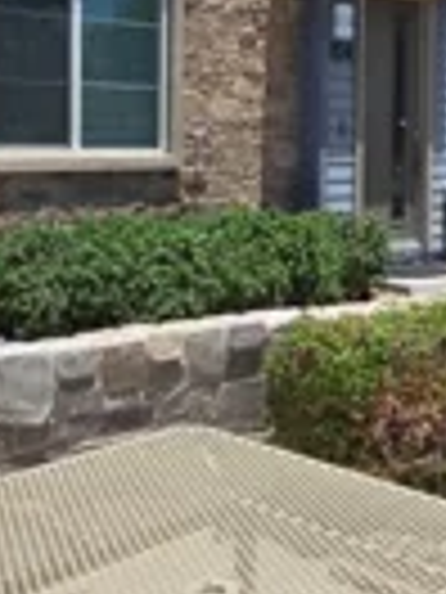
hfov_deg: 24.8
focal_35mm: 55
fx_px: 945
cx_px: 482
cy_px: 166
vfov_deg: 34.4
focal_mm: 2.2
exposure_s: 1/2921
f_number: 2.2
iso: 50
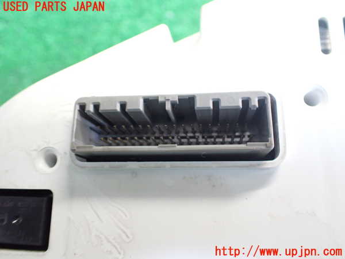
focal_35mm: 30
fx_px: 299
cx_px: 172
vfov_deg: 46.8
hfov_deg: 60.0
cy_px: 130
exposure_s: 1/80
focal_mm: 5.4
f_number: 2.3
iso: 800
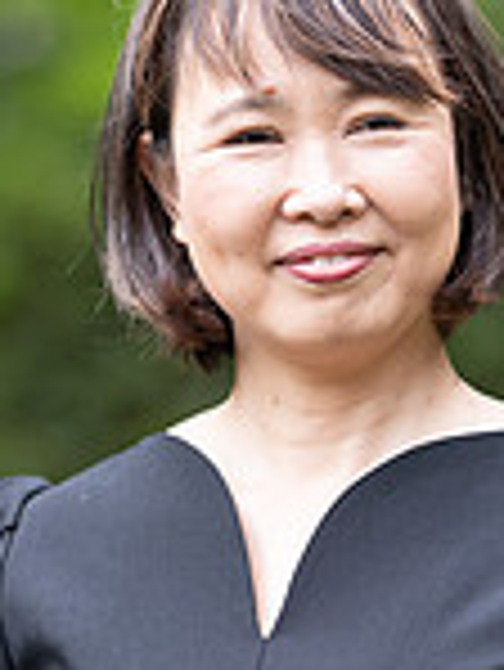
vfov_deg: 6.5
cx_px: 315
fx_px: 5913
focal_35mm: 305
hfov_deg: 4.9
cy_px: 688
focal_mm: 105
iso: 250
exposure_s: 1/250
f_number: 2.2
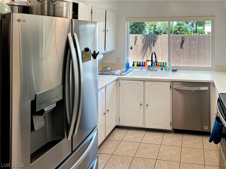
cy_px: 84
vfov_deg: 53.1
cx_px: 113
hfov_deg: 67.3
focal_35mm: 26
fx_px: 170
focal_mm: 5.1
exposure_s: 1/121
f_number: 1.6
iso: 32
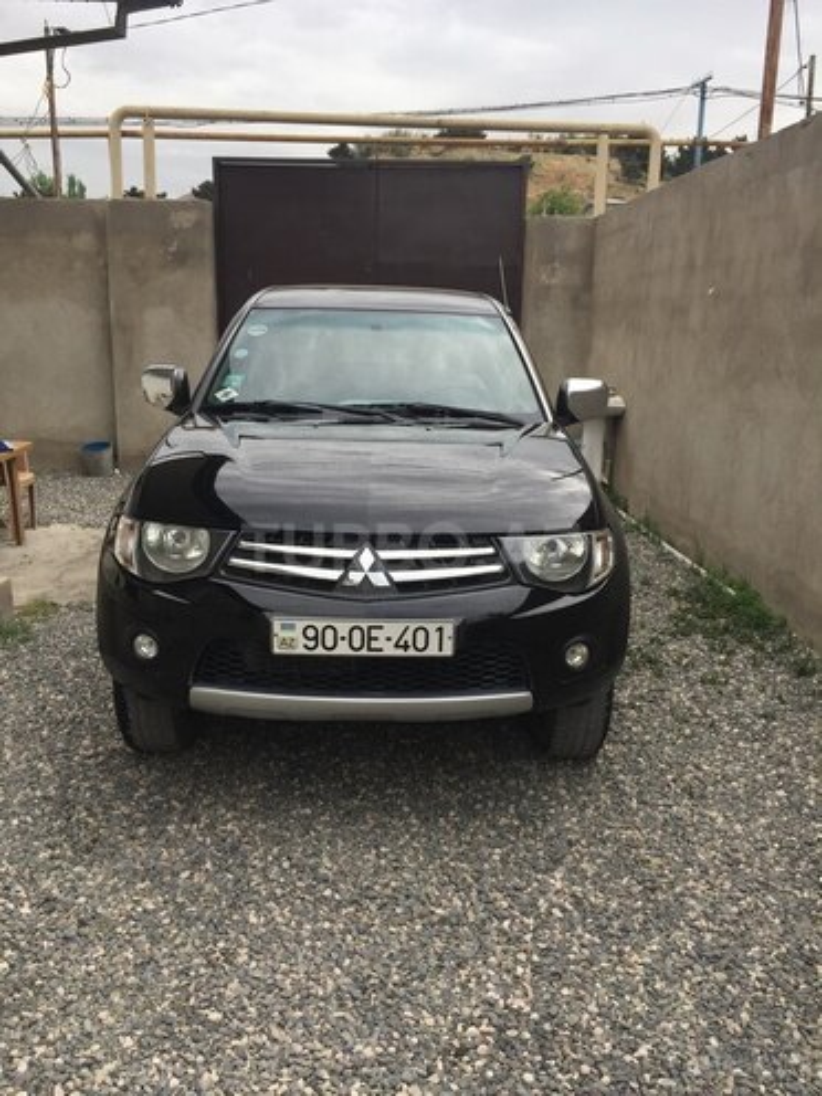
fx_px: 918
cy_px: 548
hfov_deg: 48.2
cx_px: 411
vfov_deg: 61.7
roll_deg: -1.7
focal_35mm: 29
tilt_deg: -12.6
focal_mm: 4.15
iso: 32
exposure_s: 1/549
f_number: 2.2
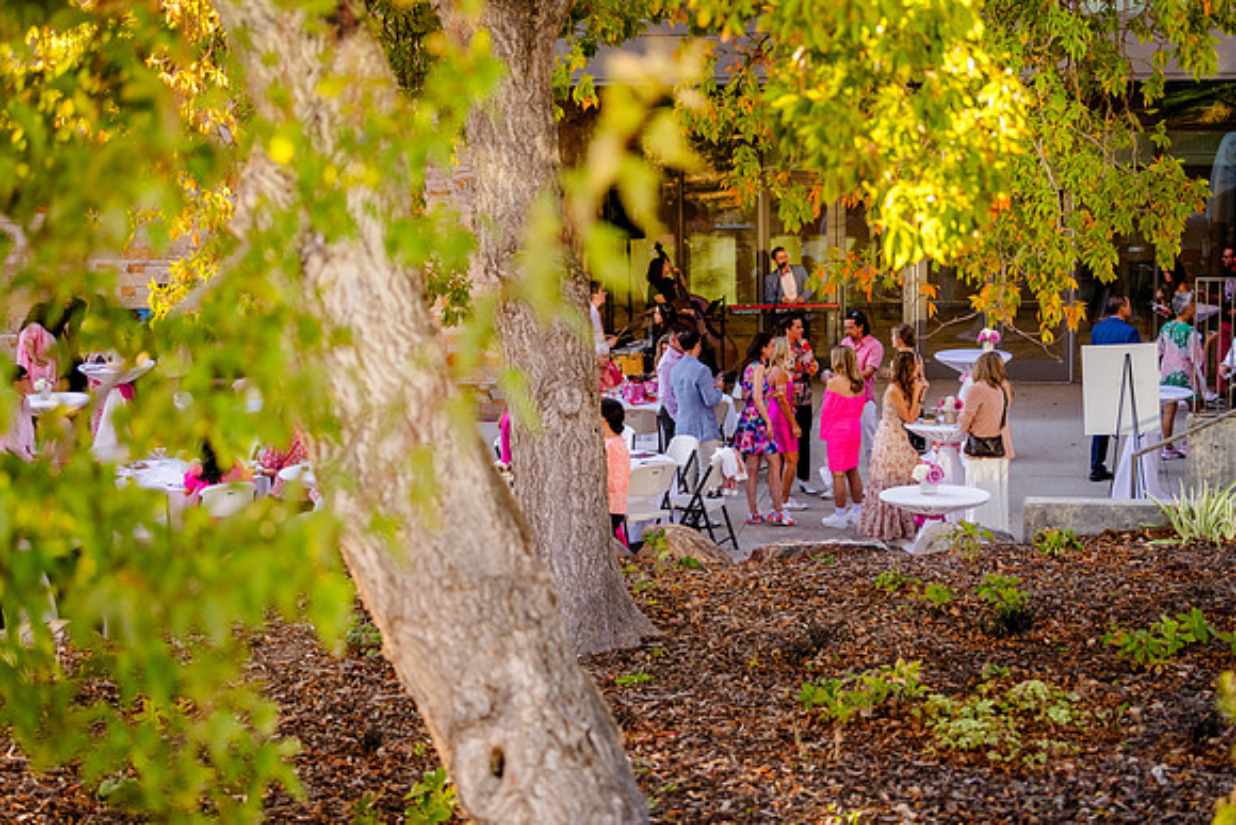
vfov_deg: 19.5
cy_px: 412
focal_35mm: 70
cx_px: 618
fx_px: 2404
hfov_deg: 28.8
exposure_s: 1/1250
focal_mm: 70
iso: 1000
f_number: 2.8
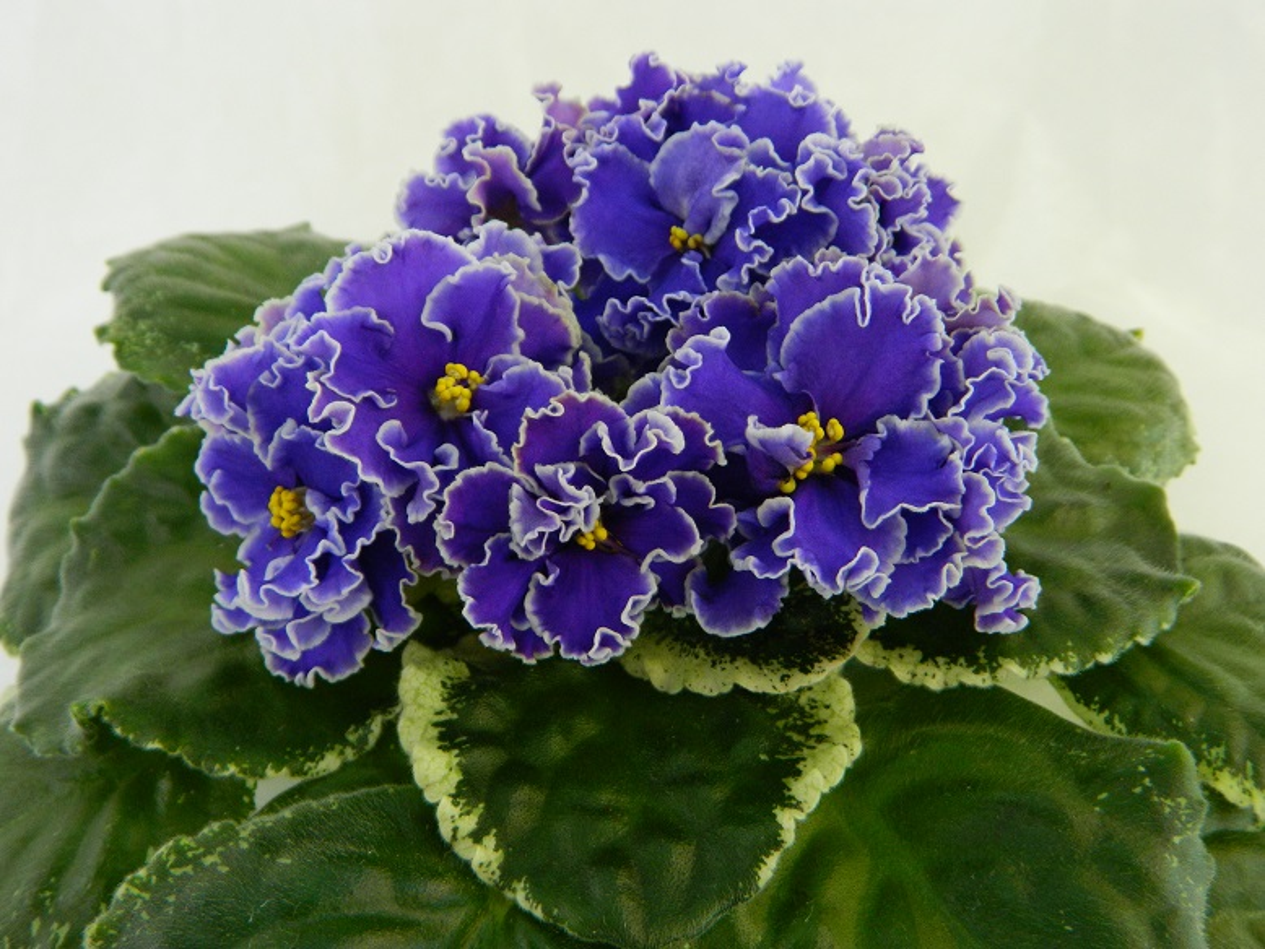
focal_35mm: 35
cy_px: 474
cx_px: 632
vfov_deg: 40.7
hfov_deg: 52.6
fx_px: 1279
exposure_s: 1/50
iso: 220
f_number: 3.3
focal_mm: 6.2
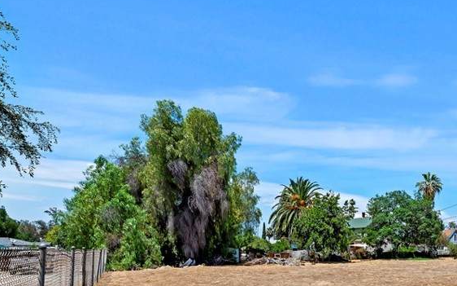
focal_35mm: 26
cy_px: 239
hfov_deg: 63.0
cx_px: 380
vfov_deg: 44.6
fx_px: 324
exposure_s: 1/60
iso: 125
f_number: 22
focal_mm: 14
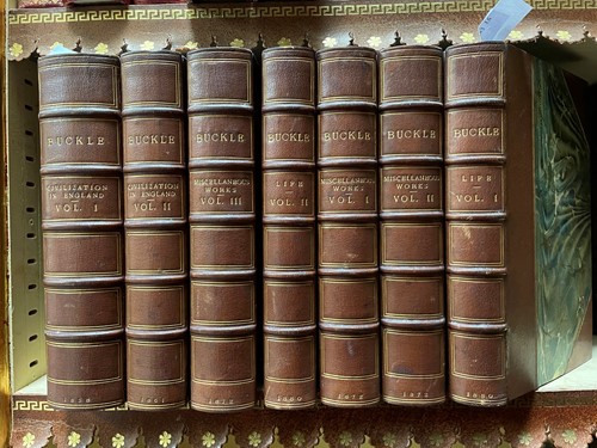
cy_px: 224
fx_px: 448
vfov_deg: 53.1
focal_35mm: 26
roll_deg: +0.7
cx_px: 298
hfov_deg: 67.3
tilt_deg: +0.1
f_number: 1.6
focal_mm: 4.2
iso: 640
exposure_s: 1/25
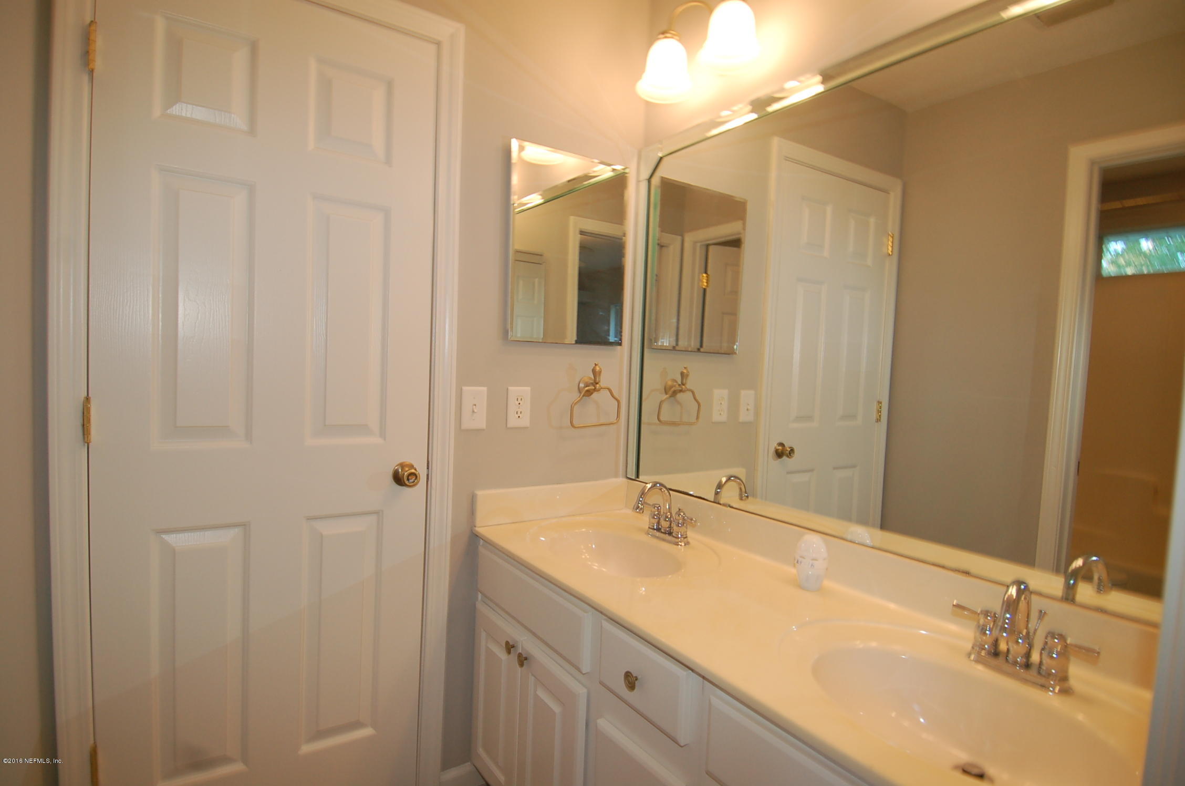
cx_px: 592
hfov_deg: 90.1
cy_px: 393
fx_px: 591
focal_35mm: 18
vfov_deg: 67.2
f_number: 4
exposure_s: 1/60
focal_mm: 12
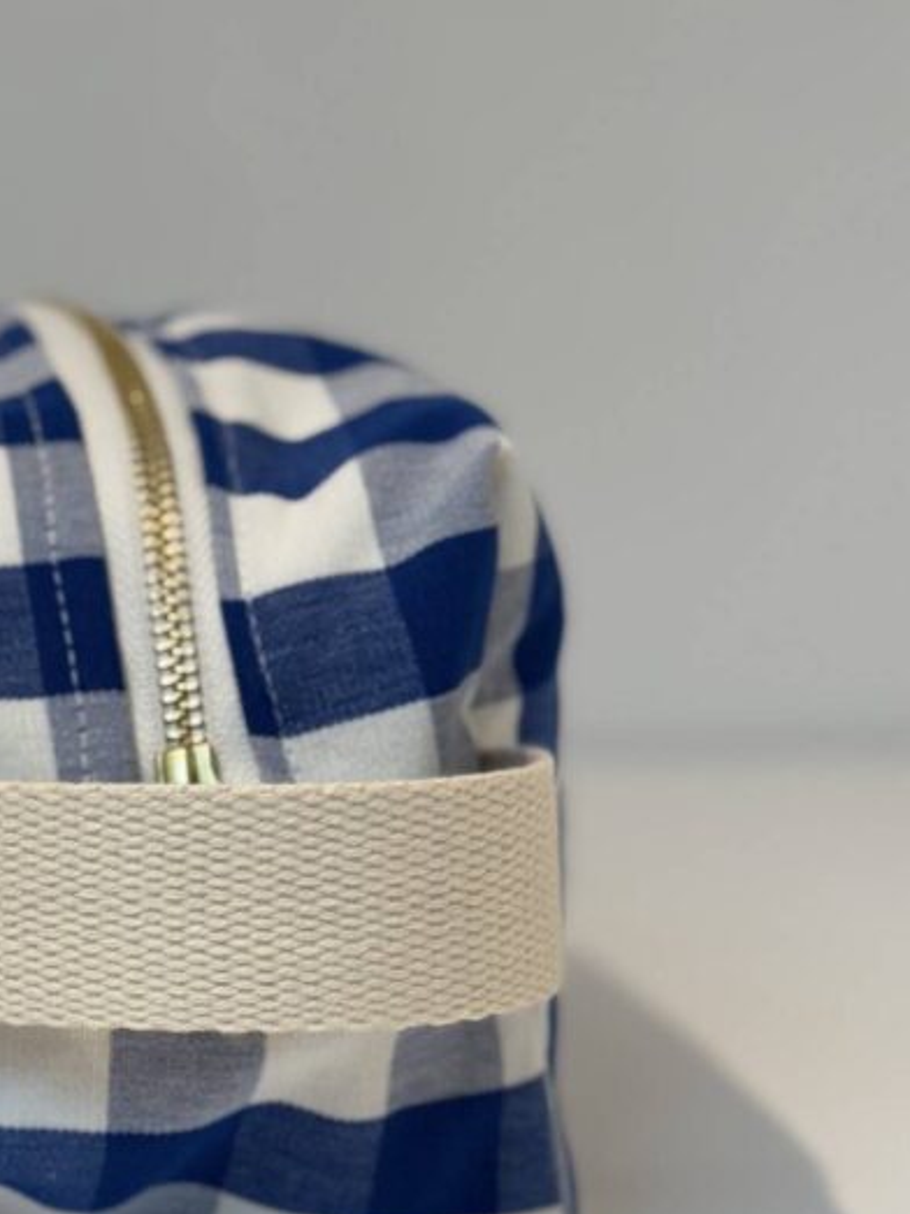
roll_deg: +0.5
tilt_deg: -8.7
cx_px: 130
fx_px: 3296
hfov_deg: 15.6
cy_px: 761
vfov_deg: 20.8
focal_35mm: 94
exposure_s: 1/100
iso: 50
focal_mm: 6.76
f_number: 1.78
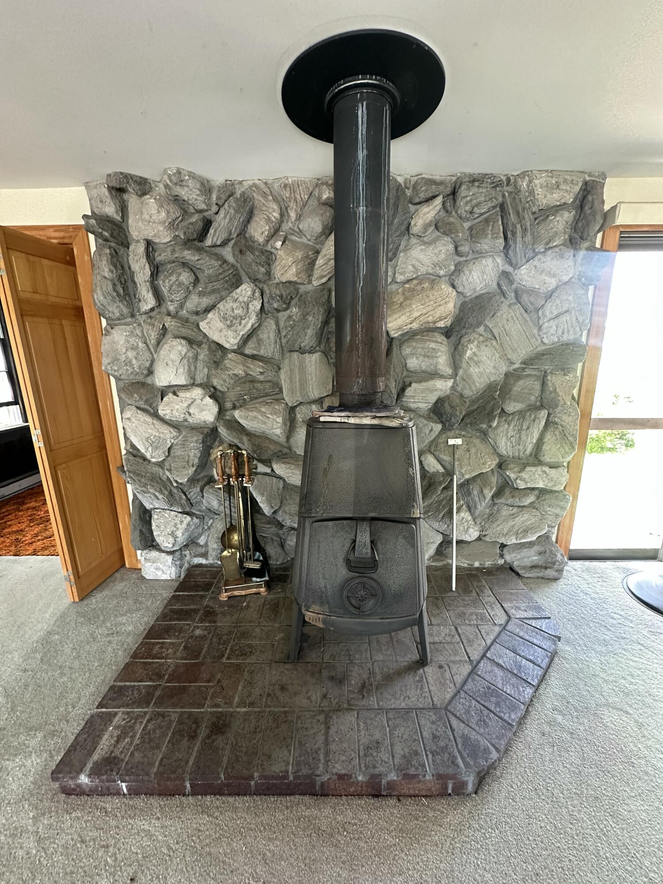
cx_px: 332
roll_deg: -0.7
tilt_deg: -12.9
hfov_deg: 85.7
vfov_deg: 102.1
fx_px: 358
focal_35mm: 14
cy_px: 442
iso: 400
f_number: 2.2
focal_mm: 2.22
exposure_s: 1/63
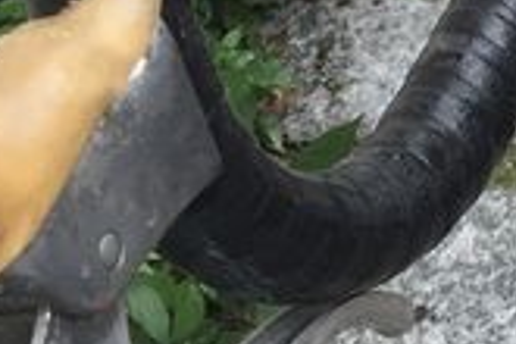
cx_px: 1242
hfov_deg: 9.9
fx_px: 2623
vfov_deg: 7.3
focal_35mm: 183
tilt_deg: -51.2
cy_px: -266
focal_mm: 4.15
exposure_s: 1/542
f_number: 2.2
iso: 32
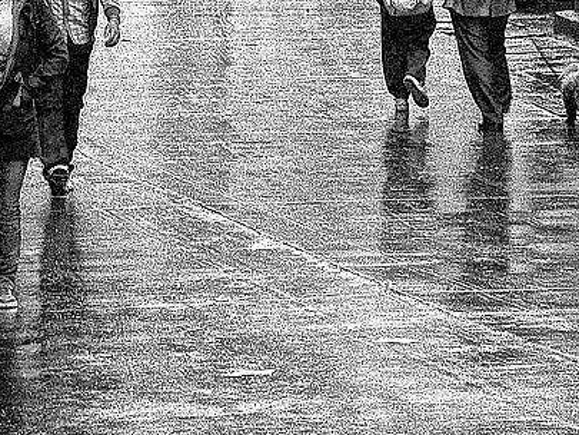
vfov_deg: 4.7
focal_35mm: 313
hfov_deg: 6.3
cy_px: -261
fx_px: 5235
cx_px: 234
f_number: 5.6
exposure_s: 1/50
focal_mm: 55
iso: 400
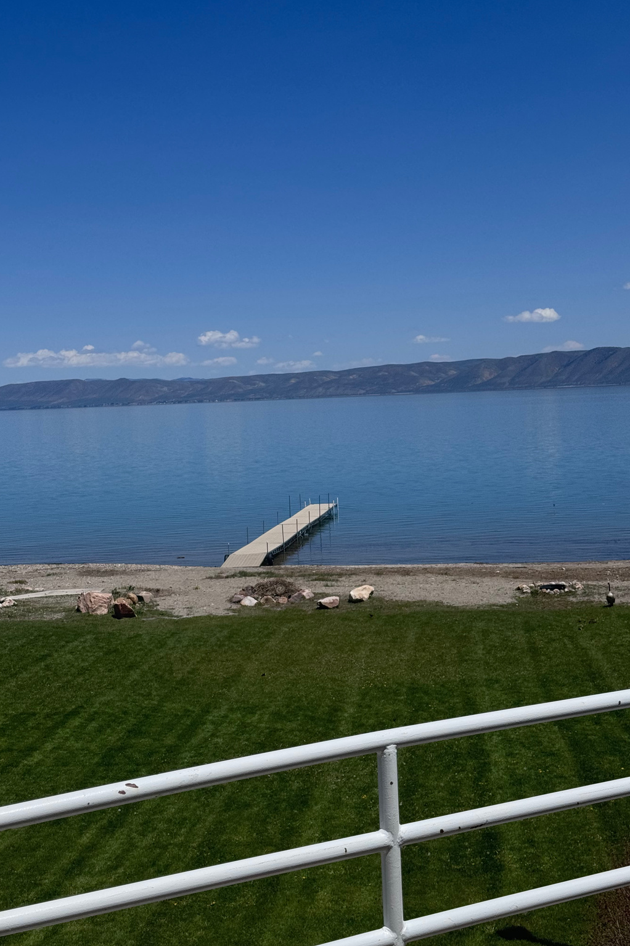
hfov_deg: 27.0
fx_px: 1313
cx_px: 307
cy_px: 473
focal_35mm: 50
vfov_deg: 39.6
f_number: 1.78
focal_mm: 6.76
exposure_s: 1/12500
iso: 80
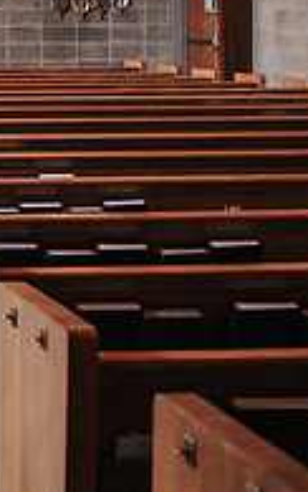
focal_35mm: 107
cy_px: 6
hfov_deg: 10.8
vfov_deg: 18.9
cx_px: -371
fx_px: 1436
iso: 1000
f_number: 3.2
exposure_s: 1/125
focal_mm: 35
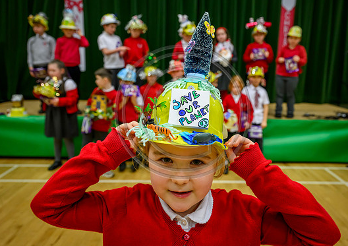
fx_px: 276
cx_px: 194
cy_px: 111
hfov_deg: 64.3
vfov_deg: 48.0
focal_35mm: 28
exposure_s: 1/250
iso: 4000
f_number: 4
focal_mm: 24.5
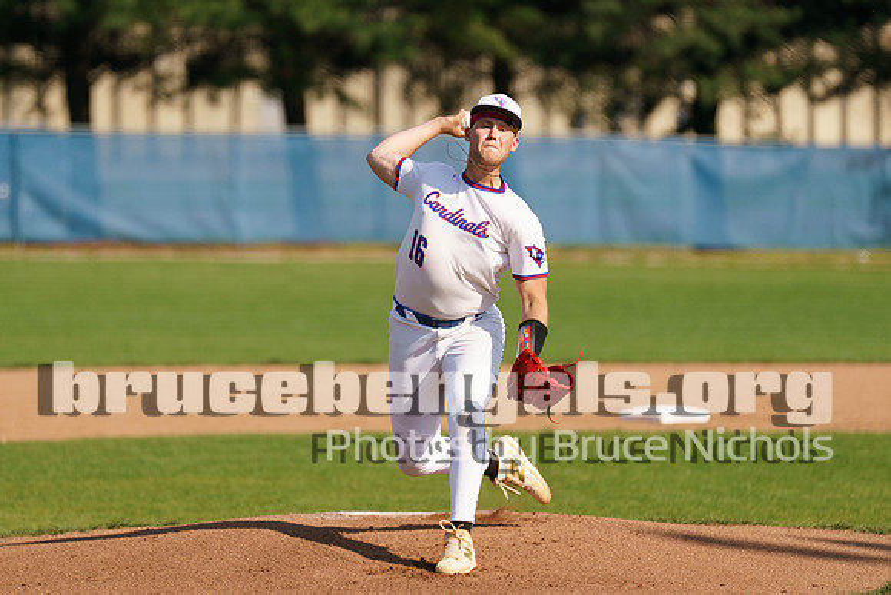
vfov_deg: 3.8
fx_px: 8863
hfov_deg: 5.8
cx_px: 438
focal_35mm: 358
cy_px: 217
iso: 200
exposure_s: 1/3200
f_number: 2.8
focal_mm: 200
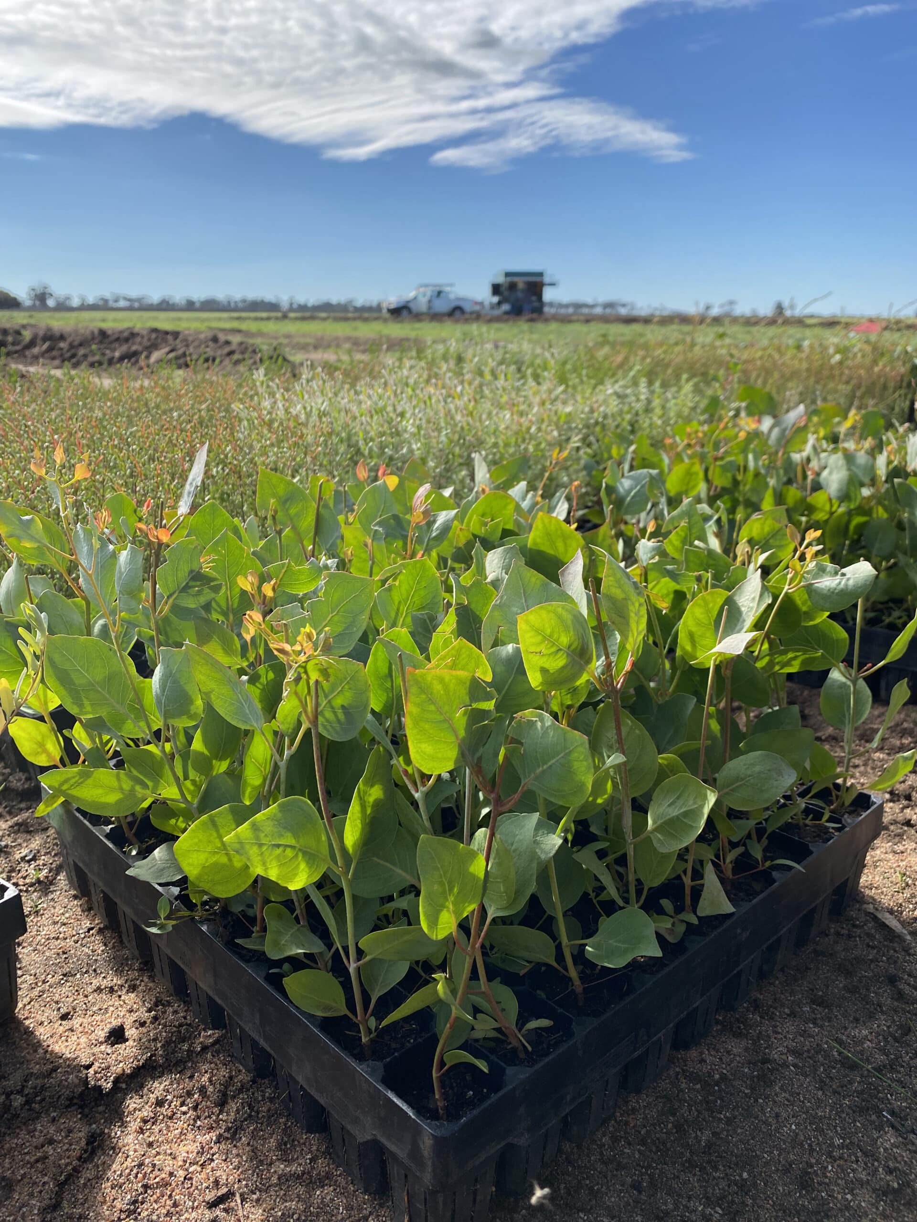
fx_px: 918
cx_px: 458
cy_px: 611
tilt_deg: -17.0
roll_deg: -0.6
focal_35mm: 26
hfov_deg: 53.1
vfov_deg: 67.3
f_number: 1.8
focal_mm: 4.25
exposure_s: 1/1808
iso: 32
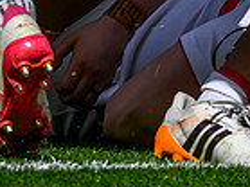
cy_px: 5
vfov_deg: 0.5
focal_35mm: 2846
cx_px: 372
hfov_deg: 0.7
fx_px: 20536
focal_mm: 400
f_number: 4
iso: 500
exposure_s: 1/12800
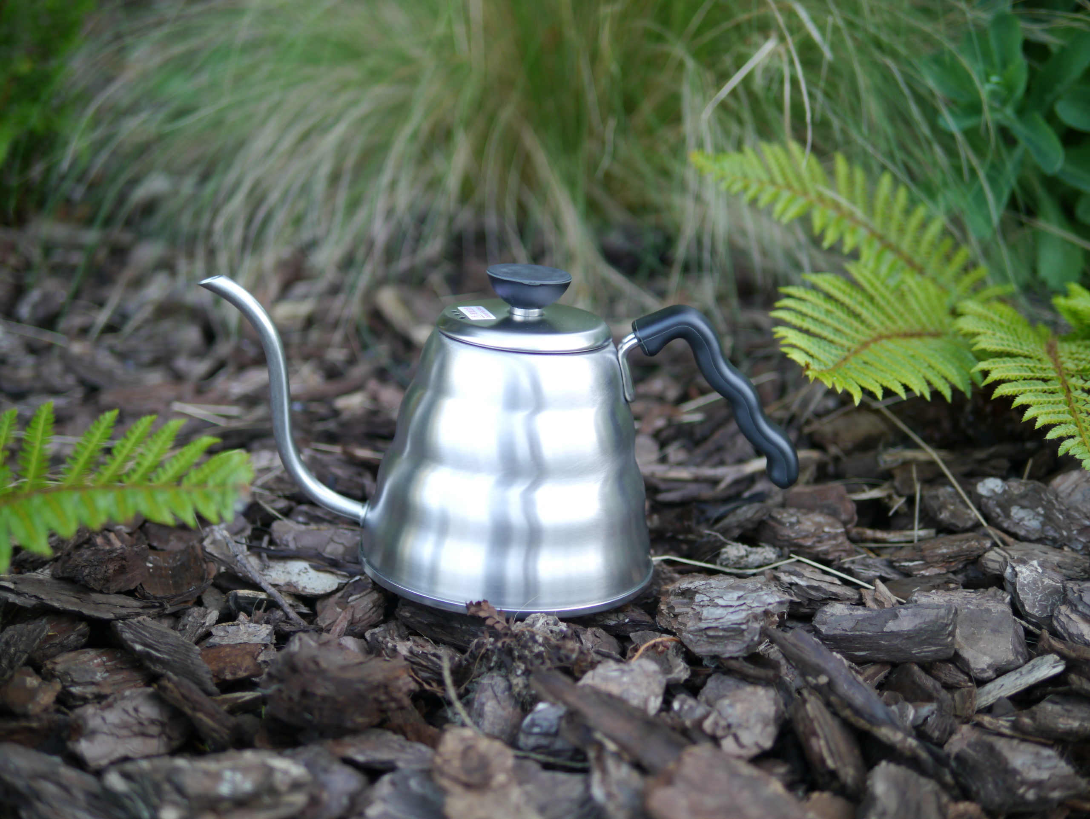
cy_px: 410
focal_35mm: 50
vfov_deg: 29.1
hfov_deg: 38.2
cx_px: 545
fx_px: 1575
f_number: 1.4
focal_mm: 25
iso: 160
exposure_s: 1/250
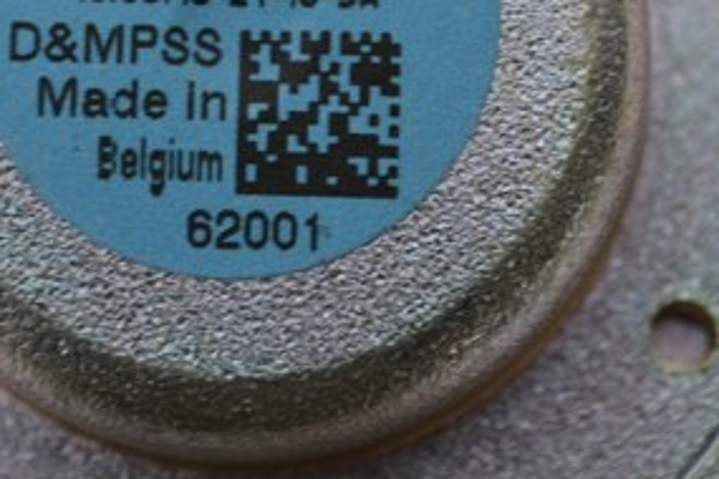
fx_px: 3697
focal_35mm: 185
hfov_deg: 11.1
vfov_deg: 7.4
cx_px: 338
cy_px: -3
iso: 800
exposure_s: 1/60
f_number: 5.6
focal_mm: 55
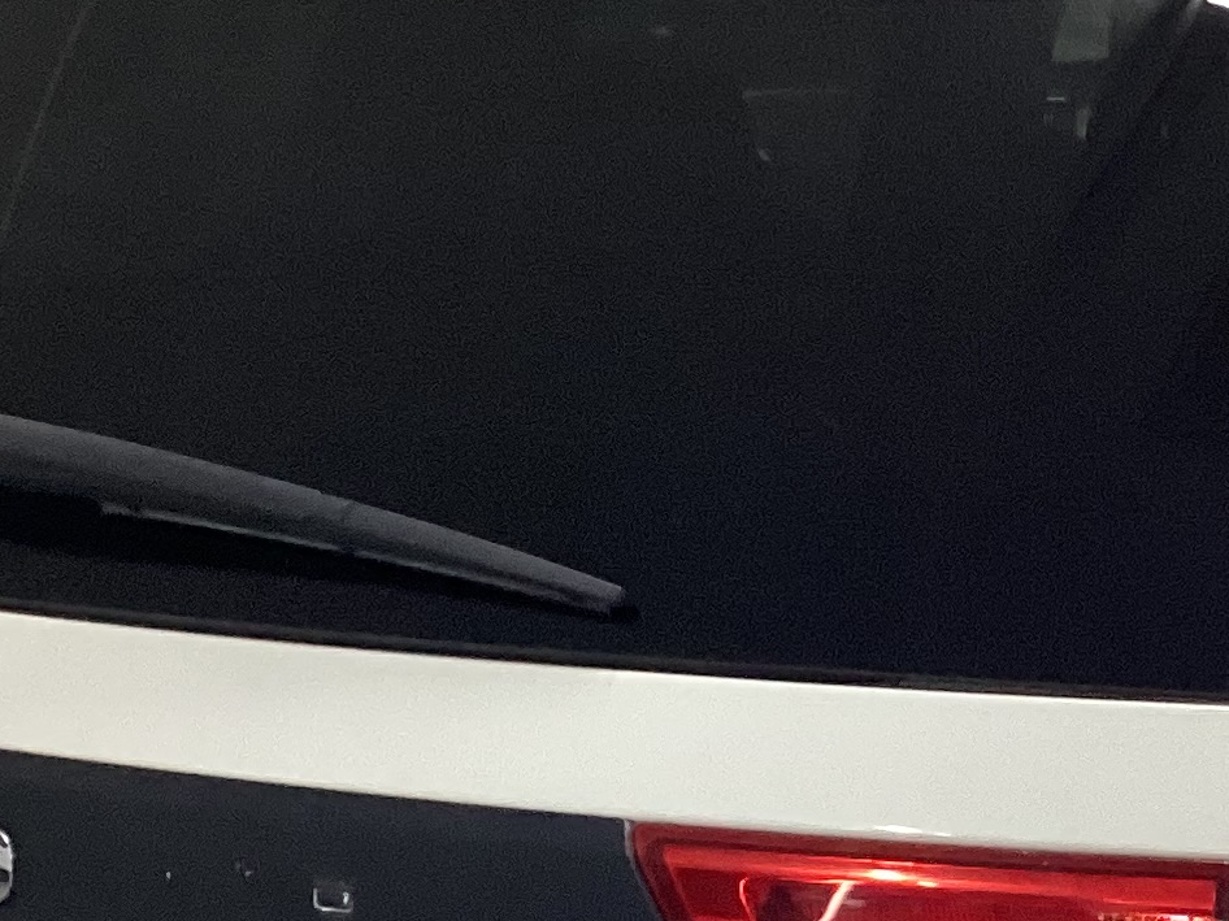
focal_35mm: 107
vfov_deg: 13.6
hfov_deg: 18.2
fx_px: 3798
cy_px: 903
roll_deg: +0.7
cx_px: 1051
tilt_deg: -16.8
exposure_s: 1/60
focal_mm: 3.3
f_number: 2.4
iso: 160
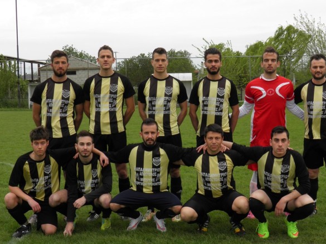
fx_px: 584
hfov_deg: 31.2
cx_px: 179
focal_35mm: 62
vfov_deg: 23.7
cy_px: 125
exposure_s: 1/80
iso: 50
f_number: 5.8
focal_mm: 10
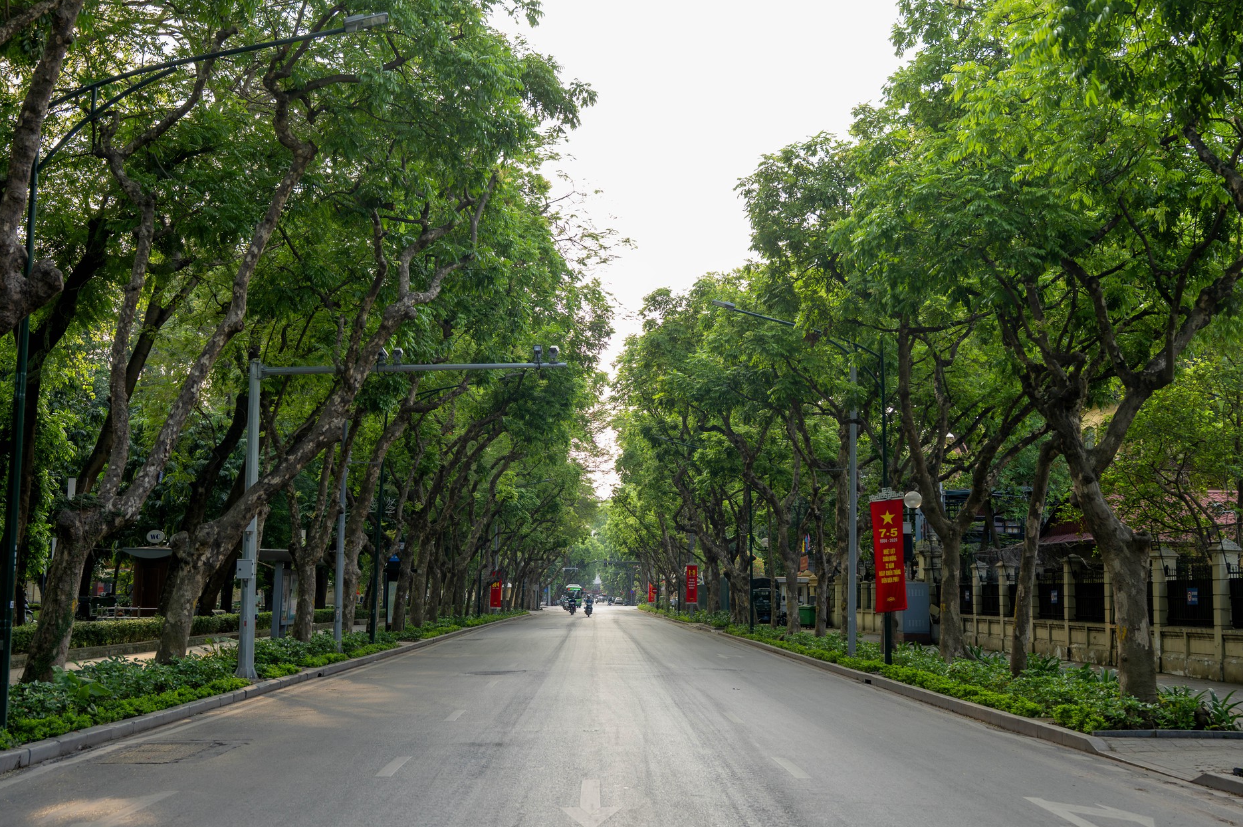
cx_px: 624
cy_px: 391
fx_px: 1588
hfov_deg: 42.8
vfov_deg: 29.2
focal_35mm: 46
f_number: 3.5
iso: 400
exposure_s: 1/400
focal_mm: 29
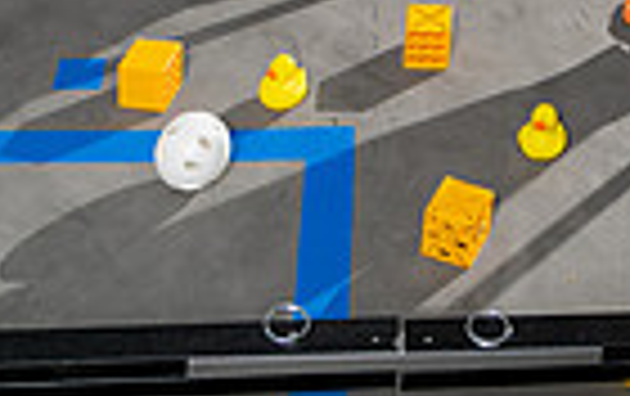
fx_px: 1462
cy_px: -504
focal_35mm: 85
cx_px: 652
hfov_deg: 23.2
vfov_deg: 12.6
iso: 100
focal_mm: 26
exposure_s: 1/250
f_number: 4.5
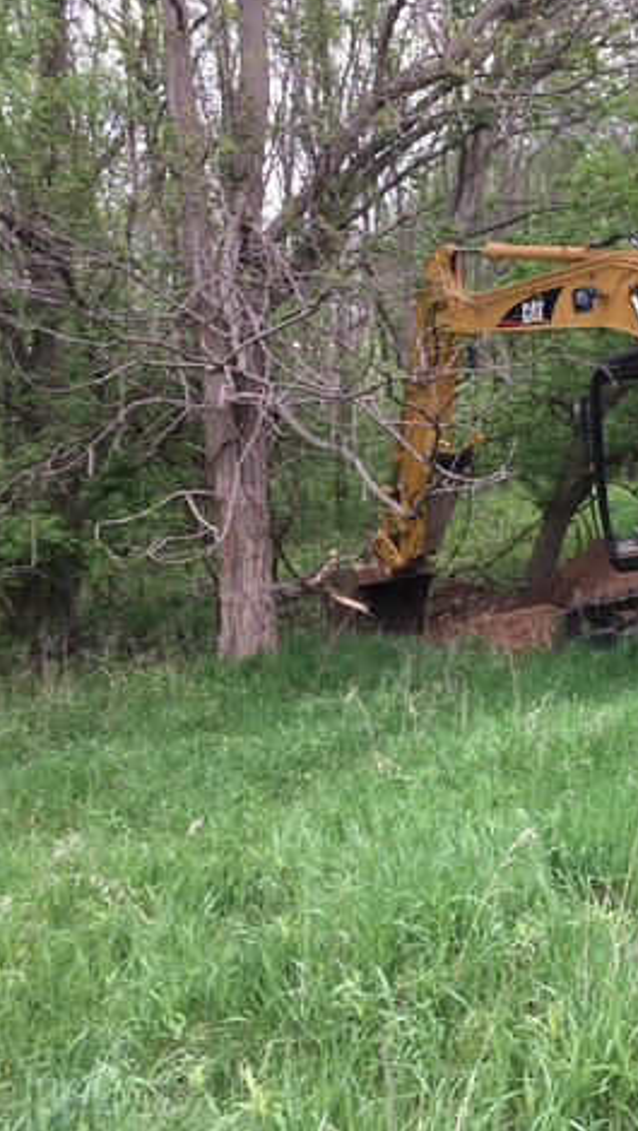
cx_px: 551
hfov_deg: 27.0
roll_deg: +1.4
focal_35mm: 43
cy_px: 558
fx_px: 1291
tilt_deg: -9.6
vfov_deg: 47.3
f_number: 2.2
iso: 25
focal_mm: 4.15
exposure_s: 1/275
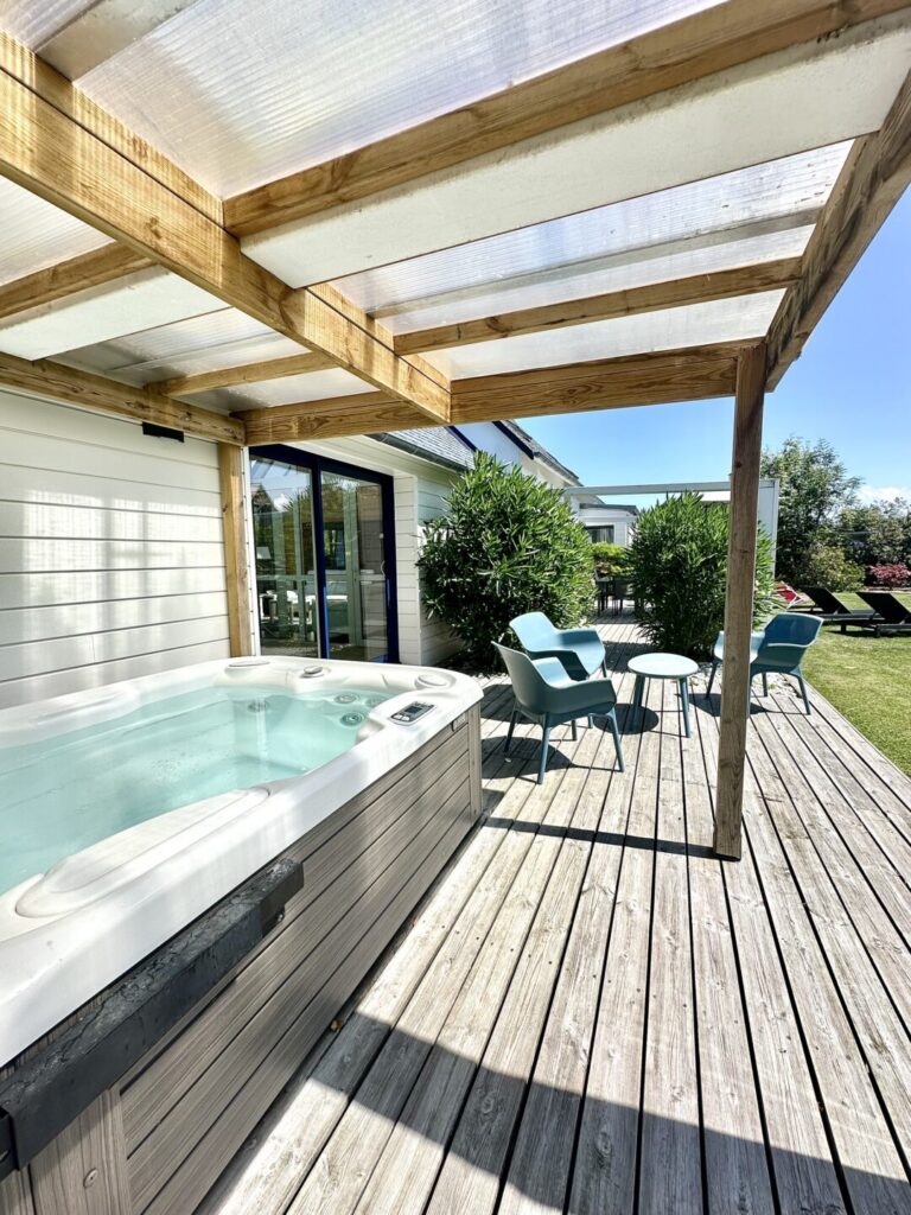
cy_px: 608
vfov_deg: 102.1
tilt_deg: -5.5
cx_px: 456
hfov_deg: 85.7
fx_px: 491
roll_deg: +1.6
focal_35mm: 14
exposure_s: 1/1795
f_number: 2.2
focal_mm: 2.22
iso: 50
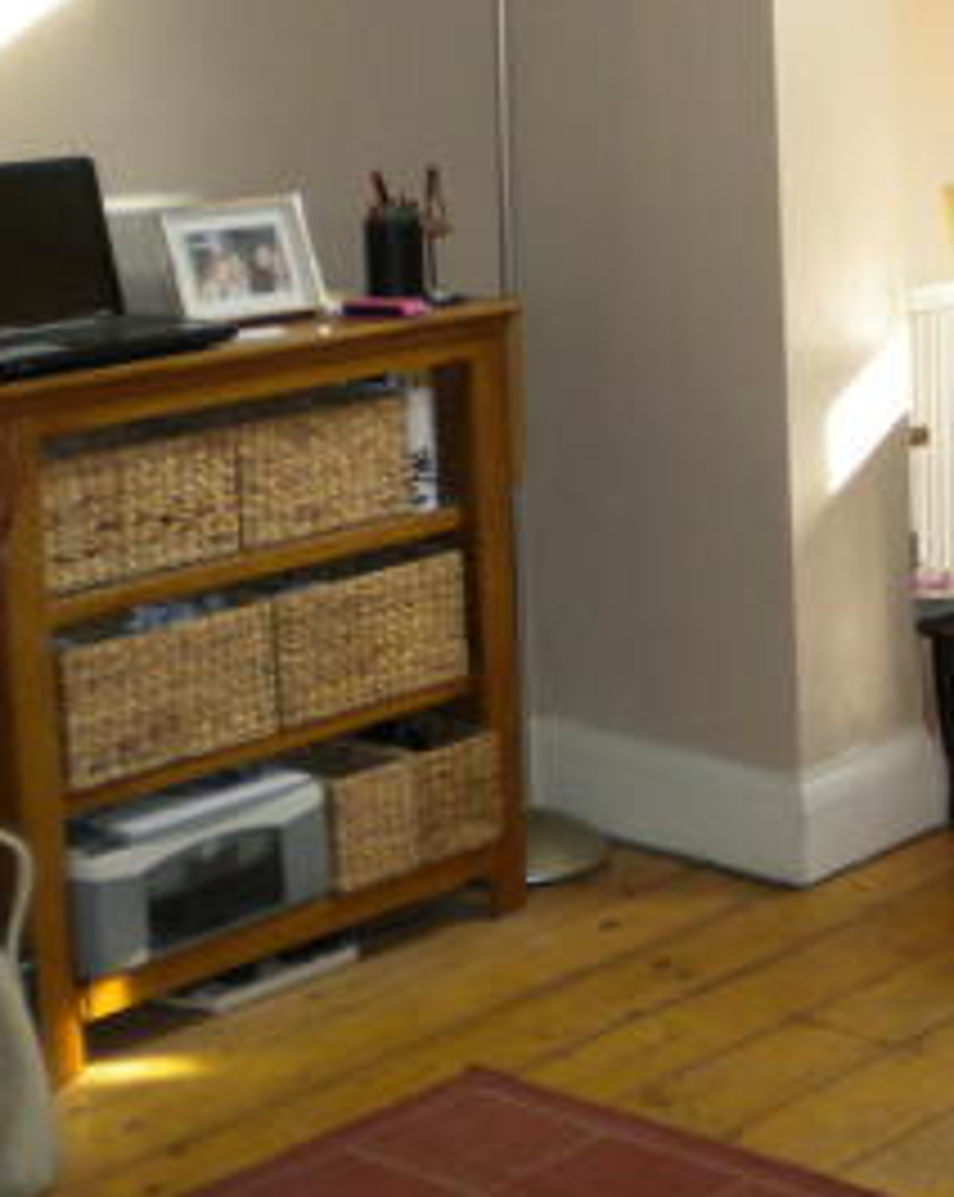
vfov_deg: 25.0
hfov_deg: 20.0
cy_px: 254
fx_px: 2653
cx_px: 830
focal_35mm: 75
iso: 113
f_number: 3.1
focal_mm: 6.3
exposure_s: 1/114
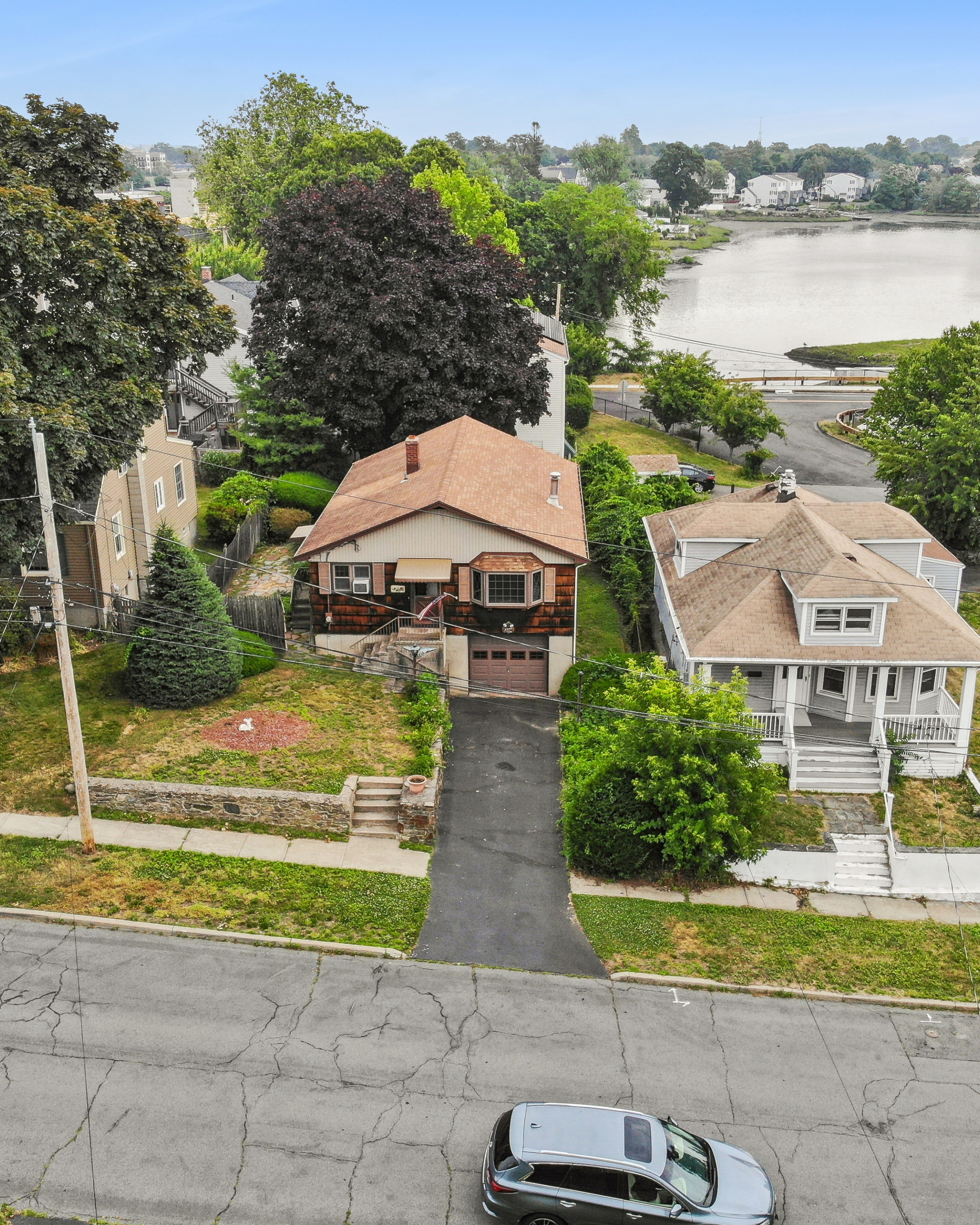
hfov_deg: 45.8
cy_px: 609
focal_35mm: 32
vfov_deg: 55.7
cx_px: 500
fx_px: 1160
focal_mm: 4.5
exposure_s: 1/110
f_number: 2.8
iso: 100
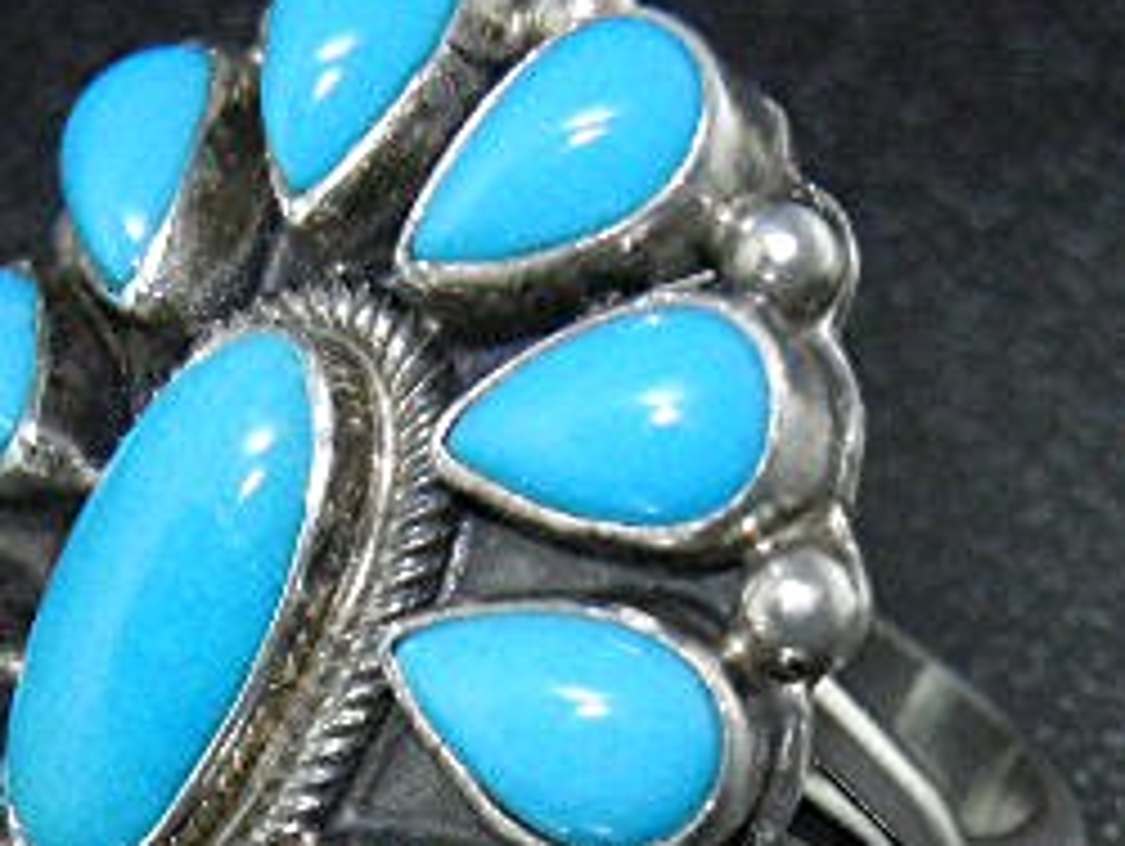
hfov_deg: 13.1
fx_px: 4912
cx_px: 468
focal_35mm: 151
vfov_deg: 9.8
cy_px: 765
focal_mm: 10.6
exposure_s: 1/30
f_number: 8
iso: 800
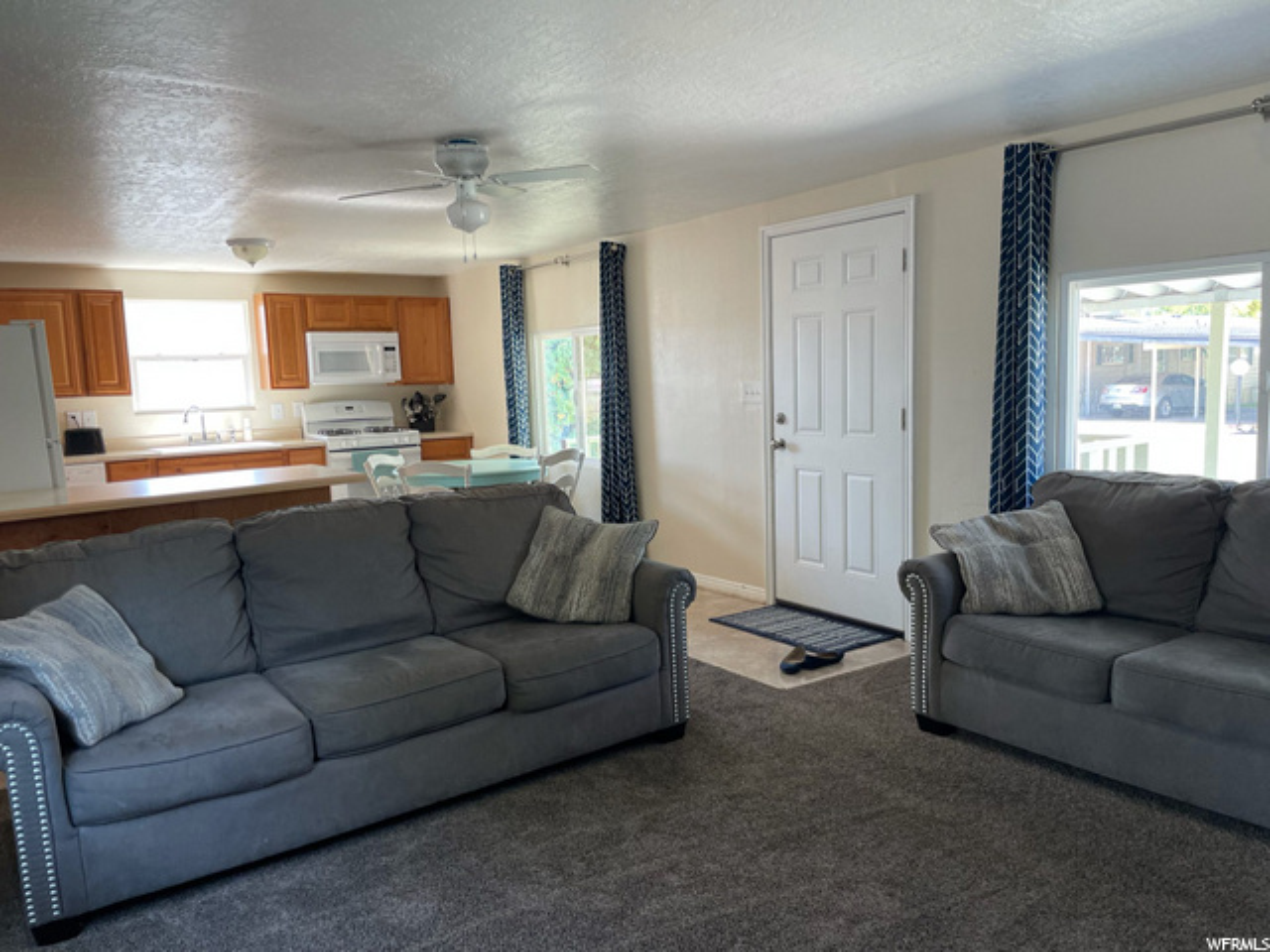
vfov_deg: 53.1
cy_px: 476
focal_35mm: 26
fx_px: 954
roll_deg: +2.5
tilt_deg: -5.4
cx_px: 635
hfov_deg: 67.3
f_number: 1.6
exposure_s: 1/60
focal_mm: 4.2
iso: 64
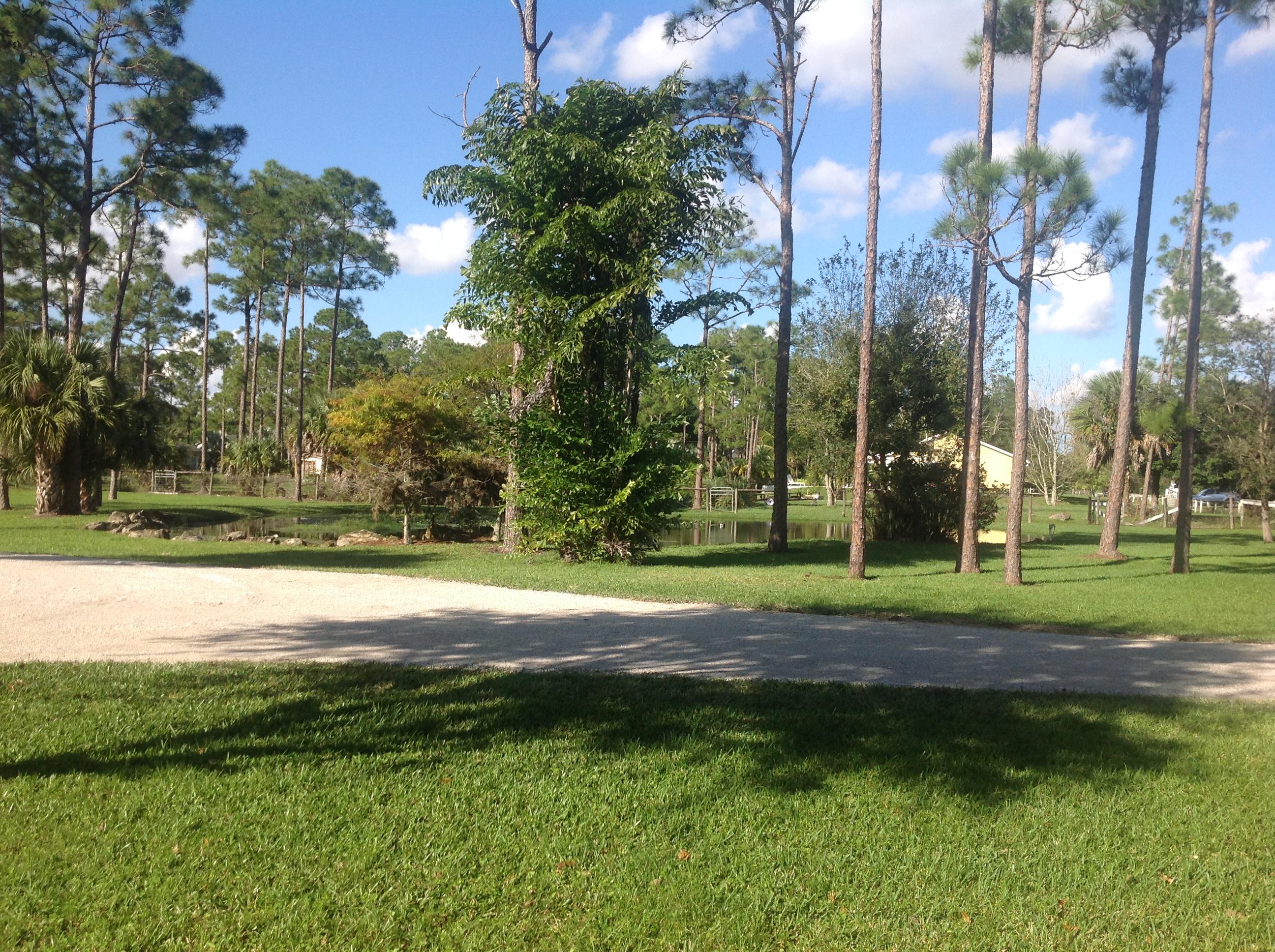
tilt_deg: +0.6
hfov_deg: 52.7
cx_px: 638
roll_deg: -1.8
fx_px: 1287
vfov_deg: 40.6
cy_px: 476
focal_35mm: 35
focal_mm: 4.28
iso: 50
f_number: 2.4
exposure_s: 1/1374
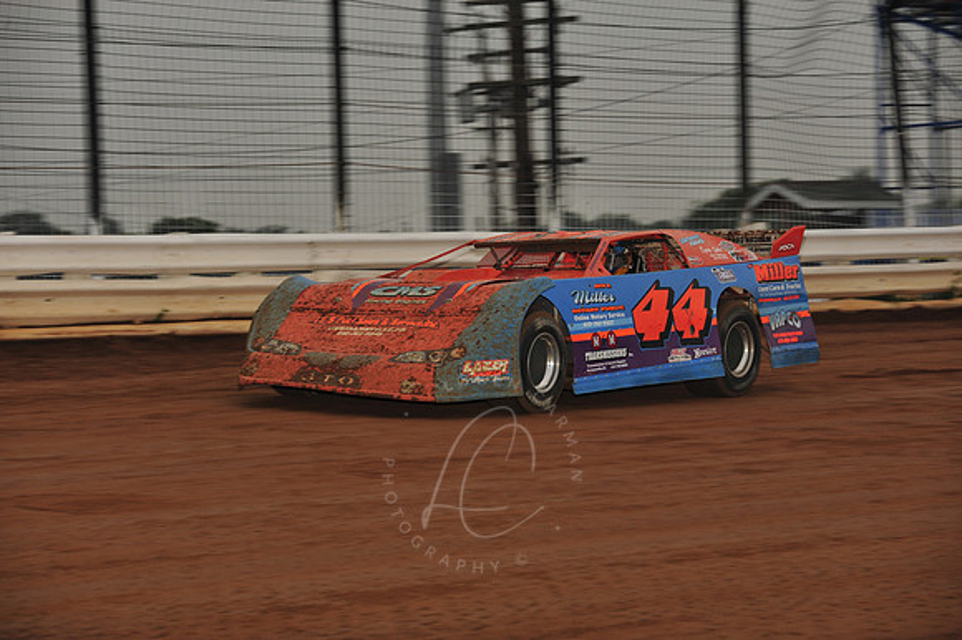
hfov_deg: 14.2
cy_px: 320
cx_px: 481
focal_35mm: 145
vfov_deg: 9.5
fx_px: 3872
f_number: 8
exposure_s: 1/320
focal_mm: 145
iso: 640
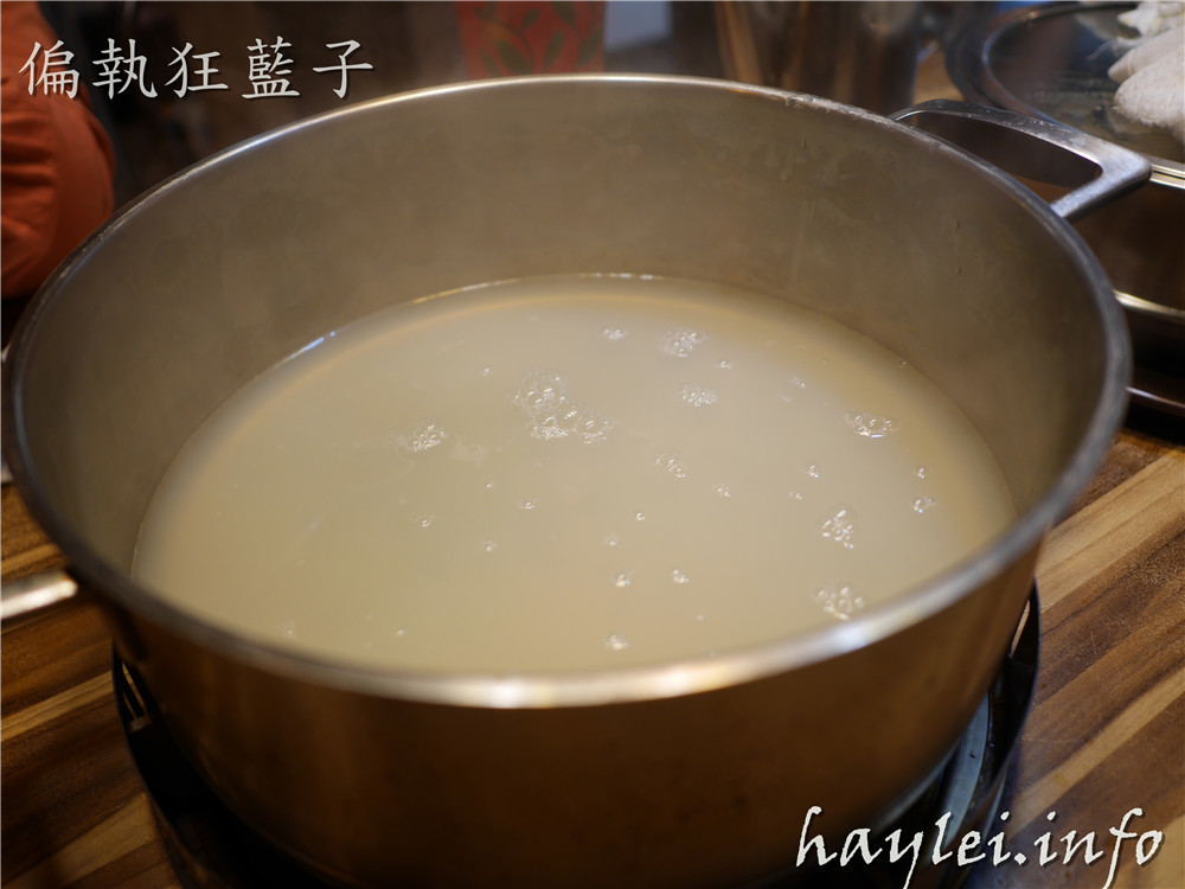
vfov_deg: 46.8
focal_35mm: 30
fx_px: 1027
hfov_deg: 60.0
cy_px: 444
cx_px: 592
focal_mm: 15
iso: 200
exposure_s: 1/60
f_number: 1.7
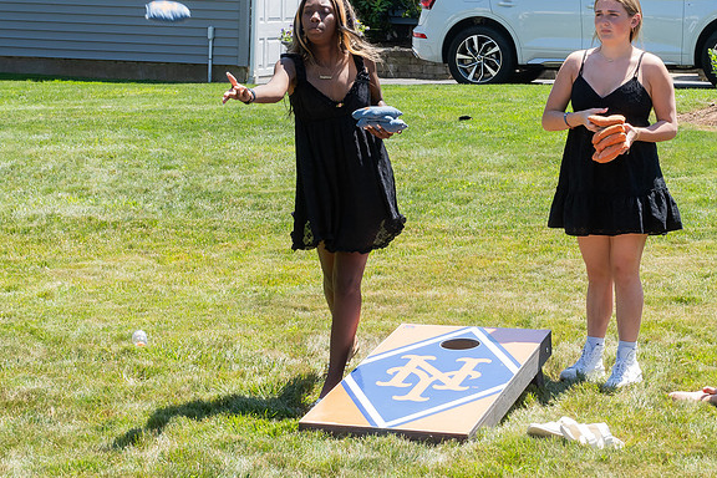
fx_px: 1992
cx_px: 393
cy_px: 164
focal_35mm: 100
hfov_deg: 20.4
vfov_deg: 13.7
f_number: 8
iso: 640
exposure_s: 1/400
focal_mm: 45
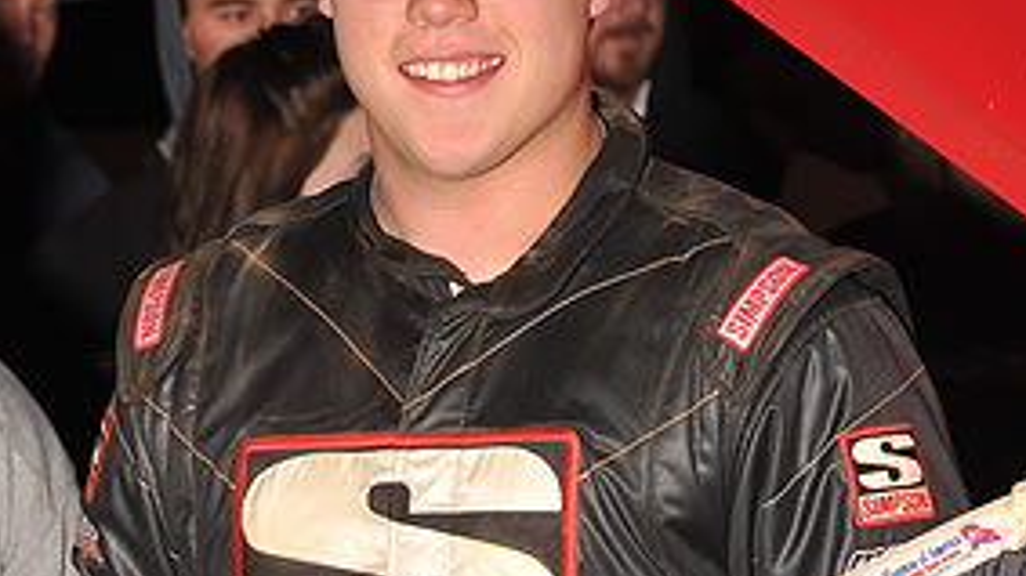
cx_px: 509
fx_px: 3617
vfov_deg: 9.1
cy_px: 373
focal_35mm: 133
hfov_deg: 16.1
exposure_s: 1/320
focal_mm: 80
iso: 640
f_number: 6.3
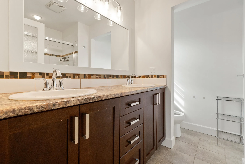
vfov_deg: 77.3
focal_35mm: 15
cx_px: 122
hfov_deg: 100.4
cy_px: 82
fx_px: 102
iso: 320
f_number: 10
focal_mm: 10
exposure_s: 1/30
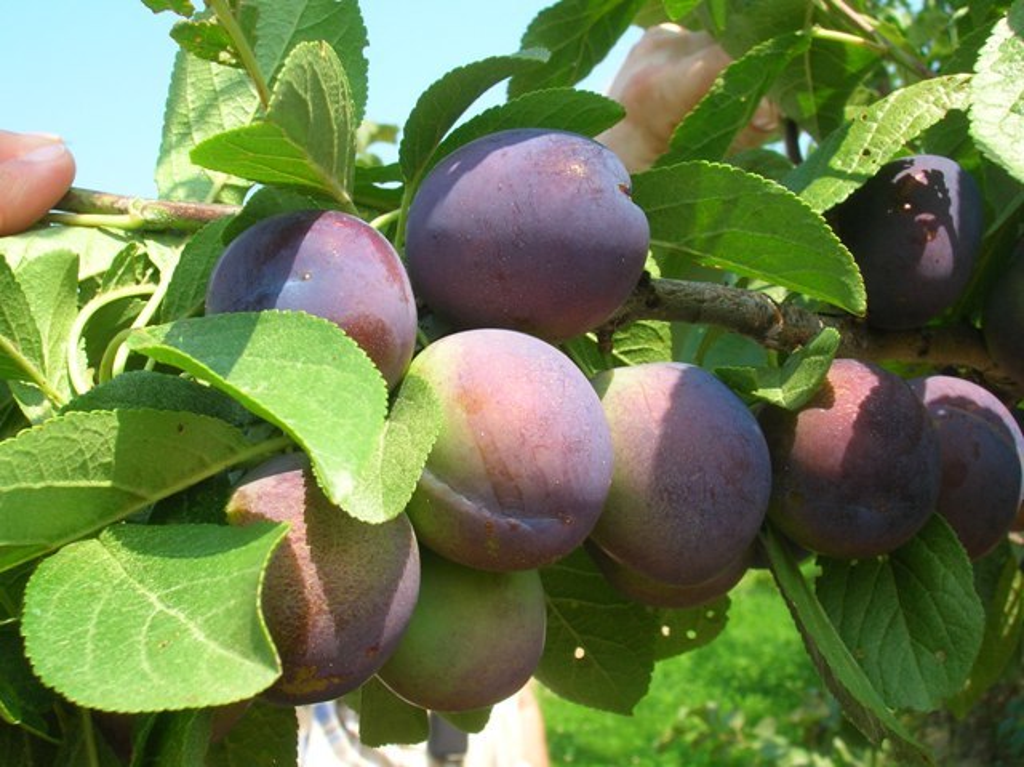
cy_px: 384
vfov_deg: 31.5
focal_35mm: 46
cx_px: 512
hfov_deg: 41.3
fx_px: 1360
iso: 50
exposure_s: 1/120
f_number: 5.4
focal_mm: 7.7
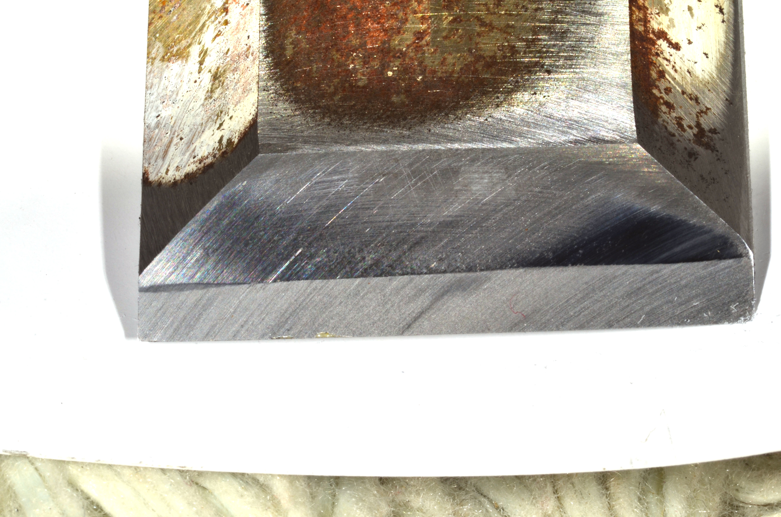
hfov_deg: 13.1
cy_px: 258
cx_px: 390
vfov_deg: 8.7
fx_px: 3410
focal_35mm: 158
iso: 100
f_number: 32
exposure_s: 1/60
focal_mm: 105
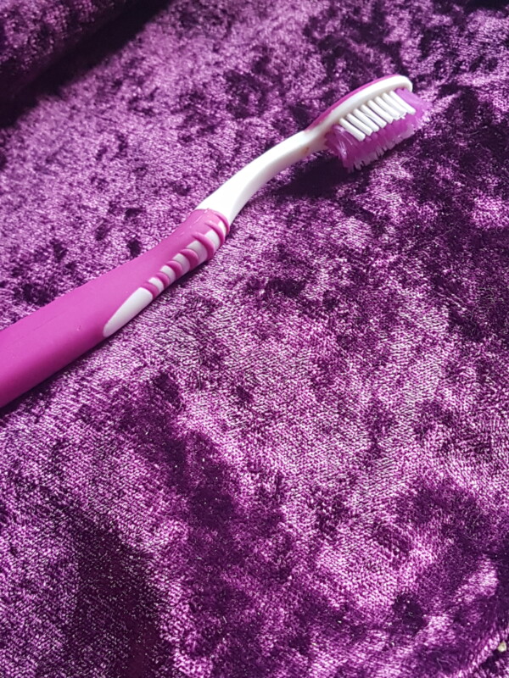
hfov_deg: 53.1
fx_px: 510
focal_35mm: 26
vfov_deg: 67.3
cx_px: 254
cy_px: 339
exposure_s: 1/33
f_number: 1.7
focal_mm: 4.2
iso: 160
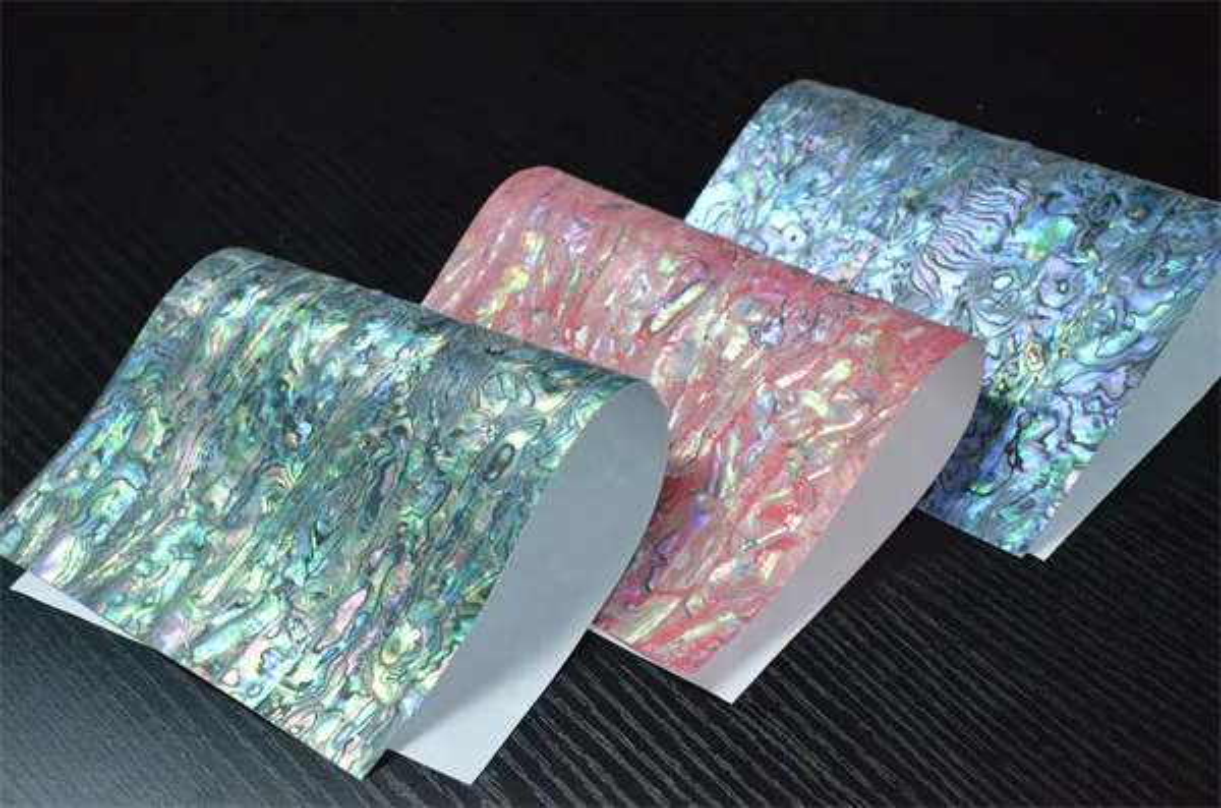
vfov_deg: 18.8
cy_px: 404
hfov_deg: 28.1
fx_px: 2436
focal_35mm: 72
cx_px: 610
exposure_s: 1/250
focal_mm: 48
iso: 6400
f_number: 8
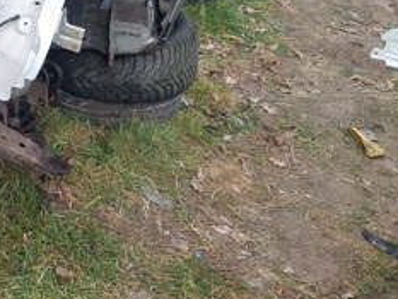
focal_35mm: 66
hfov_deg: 24.8
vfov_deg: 21.3
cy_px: -19
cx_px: -142
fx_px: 759
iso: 40
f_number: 1.8
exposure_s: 1/143
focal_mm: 5.23
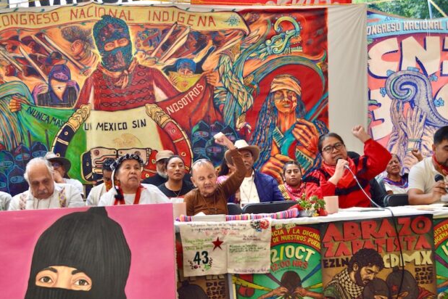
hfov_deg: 42.7
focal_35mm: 46
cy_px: 147
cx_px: 228
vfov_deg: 29.2
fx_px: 572
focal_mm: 30
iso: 320
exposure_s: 1/125
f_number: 5.6
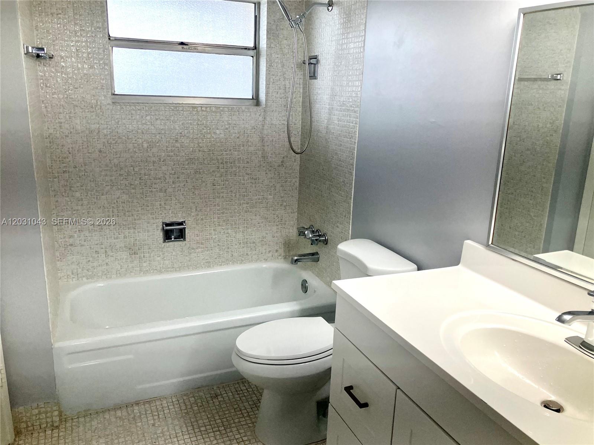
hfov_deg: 63.5
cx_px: 297
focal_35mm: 28
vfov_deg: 49.7
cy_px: 222
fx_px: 480
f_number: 1.8
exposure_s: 1/120
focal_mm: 3.99
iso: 50
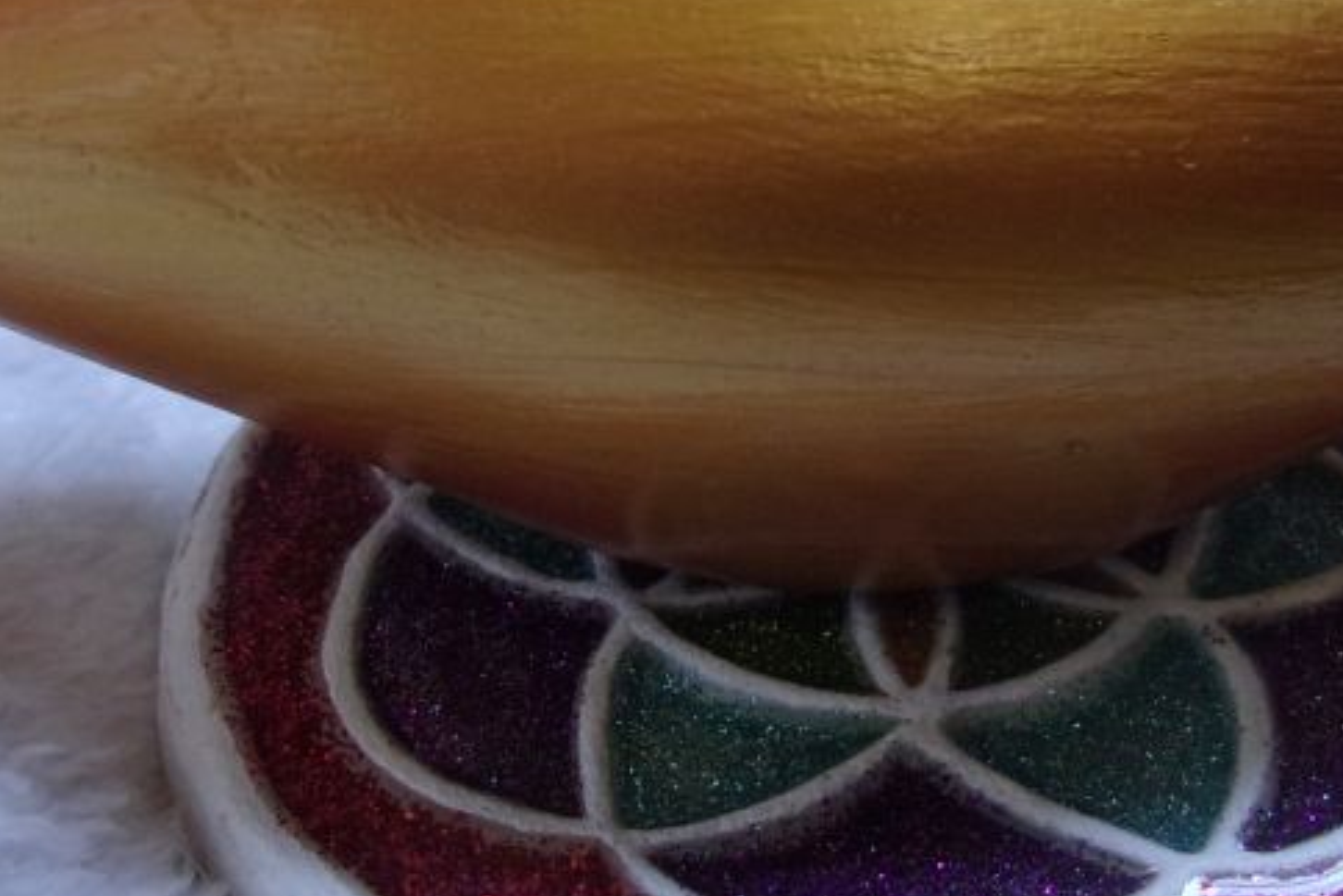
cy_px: 427
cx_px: 846
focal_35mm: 58
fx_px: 2164
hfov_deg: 34.3
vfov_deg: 23.4
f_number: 3
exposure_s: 1/34
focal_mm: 4.9
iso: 247
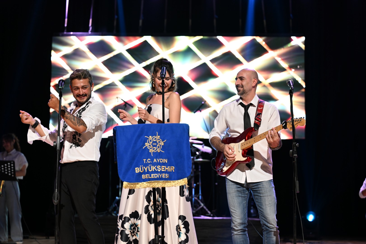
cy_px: 122
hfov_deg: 28.8
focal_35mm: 70
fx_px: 712
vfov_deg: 19.5
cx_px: 183
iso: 1000
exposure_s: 1/160
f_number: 3.2
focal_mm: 70
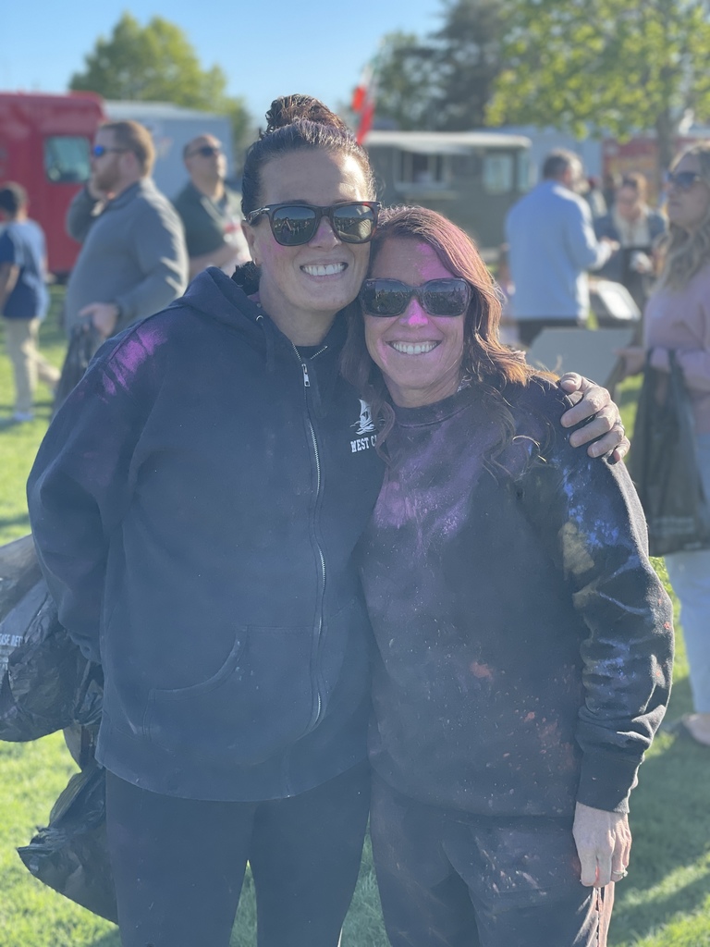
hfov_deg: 28.0
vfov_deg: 36.8
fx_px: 1422
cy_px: 474
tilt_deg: -10.2
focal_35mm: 52
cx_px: 355
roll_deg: +2.2
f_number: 2
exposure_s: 1/444
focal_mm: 6
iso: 32
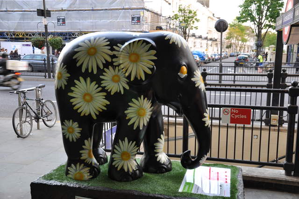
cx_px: 150
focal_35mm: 38
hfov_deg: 51.3
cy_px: 100
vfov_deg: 35.4
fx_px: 311
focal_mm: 25
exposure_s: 1/40
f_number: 4
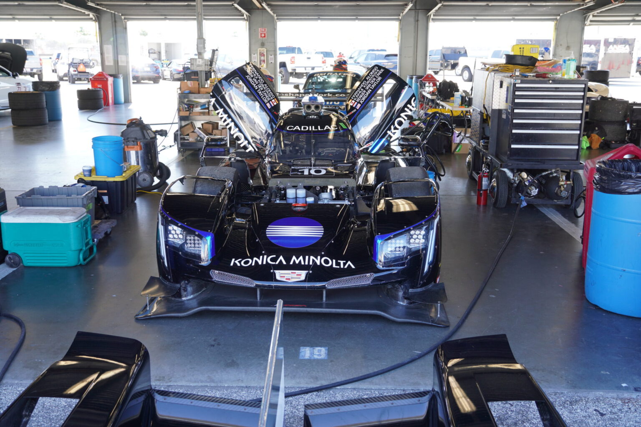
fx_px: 668
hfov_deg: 51.3
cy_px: 214
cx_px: 320
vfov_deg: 35.5
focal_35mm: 38
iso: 125
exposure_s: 1/60
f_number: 4
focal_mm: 25
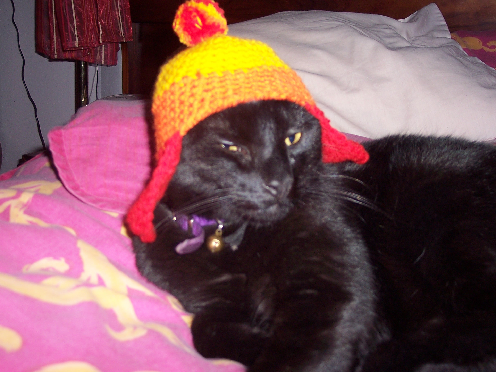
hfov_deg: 41.2
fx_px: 659
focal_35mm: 46
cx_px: 253
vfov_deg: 31.5
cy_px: 169
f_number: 2.8
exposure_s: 1/60
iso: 100
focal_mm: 8
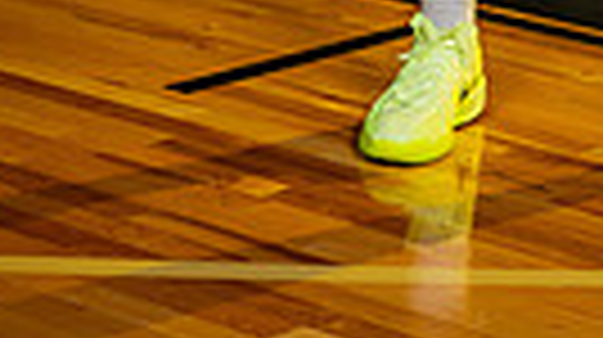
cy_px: -622
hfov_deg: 11.7
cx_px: 608
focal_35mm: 183
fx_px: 2923
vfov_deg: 6.2
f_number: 6.3
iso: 100
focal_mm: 52
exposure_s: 1/200
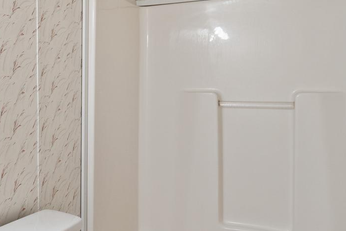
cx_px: -14
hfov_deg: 36.8
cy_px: 83
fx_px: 452
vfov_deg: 28.5
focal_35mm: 47
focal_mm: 16
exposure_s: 1/20
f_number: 4
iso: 320
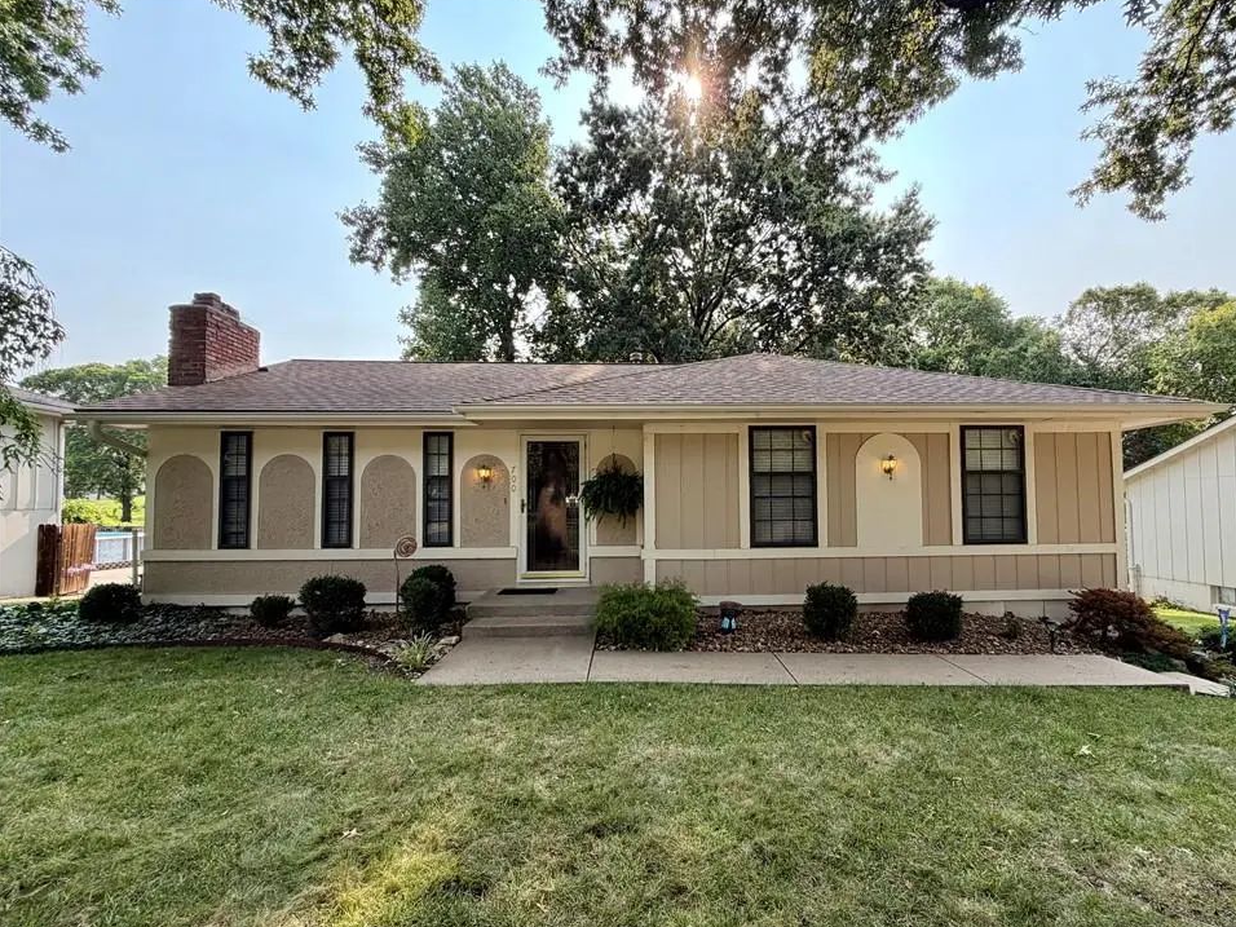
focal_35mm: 15
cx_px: 659
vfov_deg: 81.7
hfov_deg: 98.0
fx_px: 536
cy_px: 487
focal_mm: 2.22
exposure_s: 1/502
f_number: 2.2
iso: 50
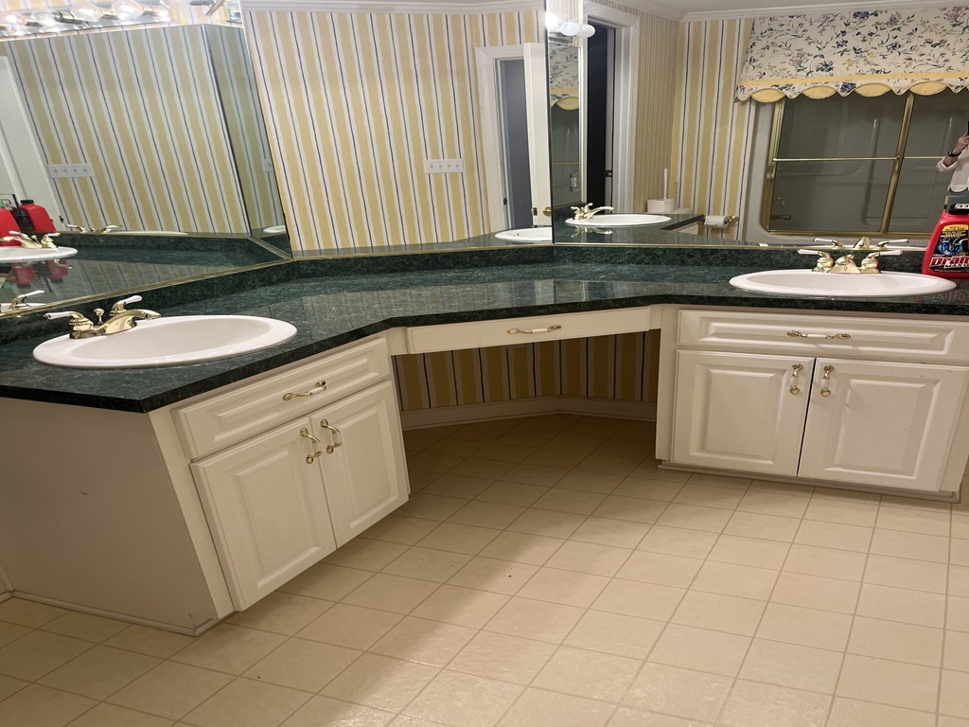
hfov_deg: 67.3
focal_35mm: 26
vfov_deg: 53.1
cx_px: 484
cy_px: 364
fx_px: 728
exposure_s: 1/120
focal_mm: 5.1
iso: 100
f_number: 1.6
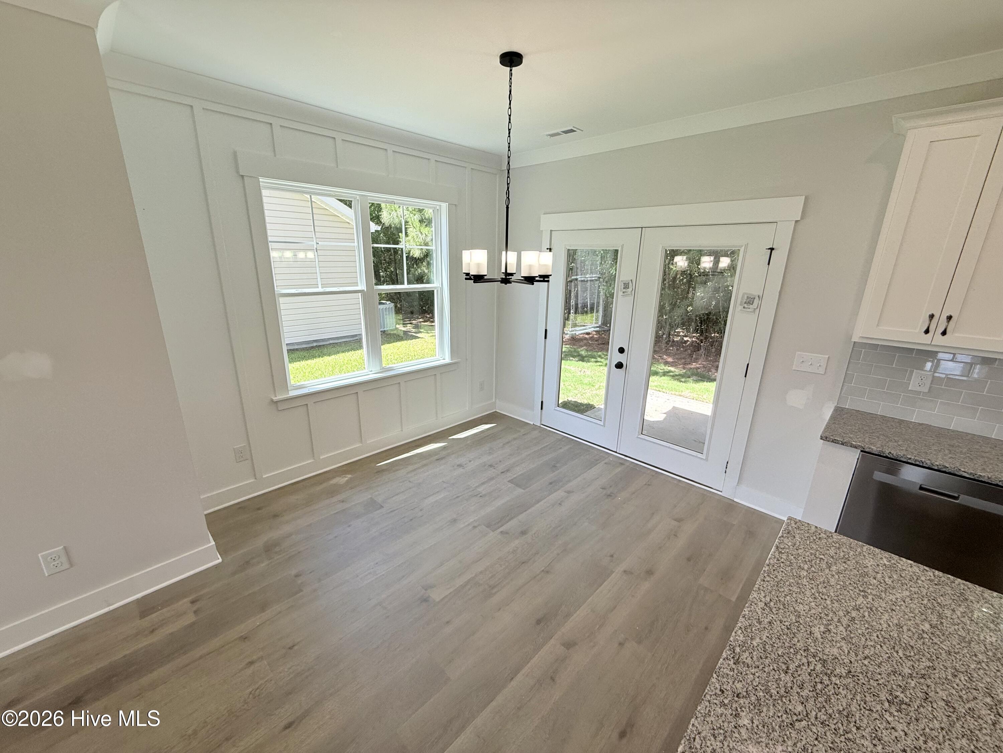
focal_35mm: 14
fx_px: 406
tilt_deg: -15.6
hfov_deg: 102.1
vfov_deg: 85.7
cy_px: 376
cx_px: 502
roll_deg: -1.4
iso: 64
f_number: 2.2
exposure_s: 1/260
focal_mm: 2.22
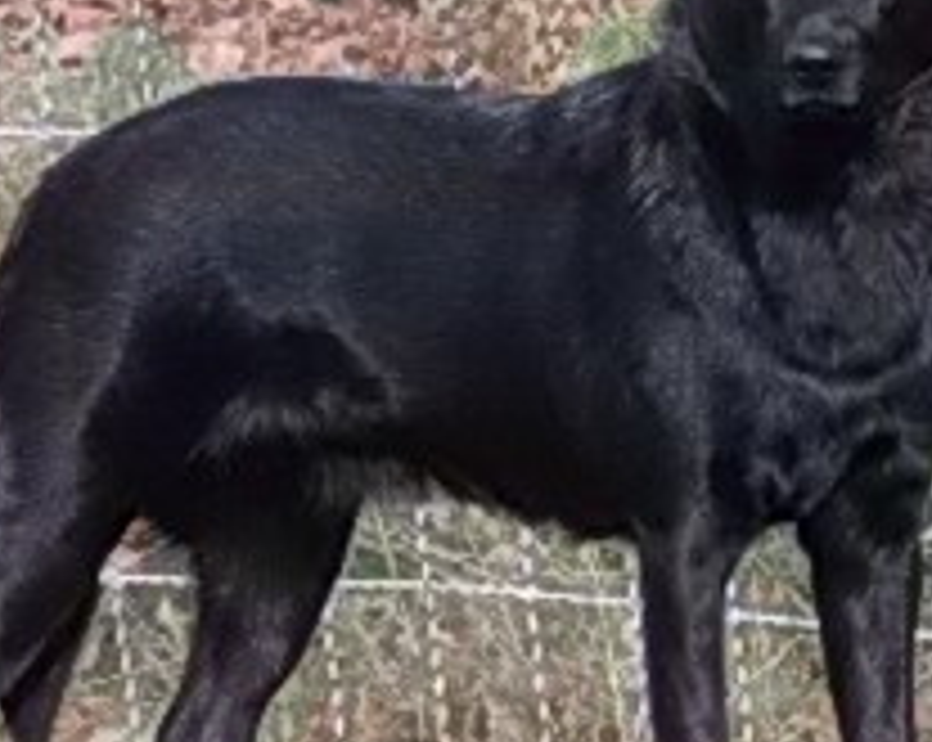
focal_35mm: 405
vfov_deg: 3.8
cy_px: 373
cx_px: 437
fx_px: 11156
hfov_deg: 4.8
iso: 500
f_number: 4.6
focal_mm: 23.8
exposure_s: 1/600
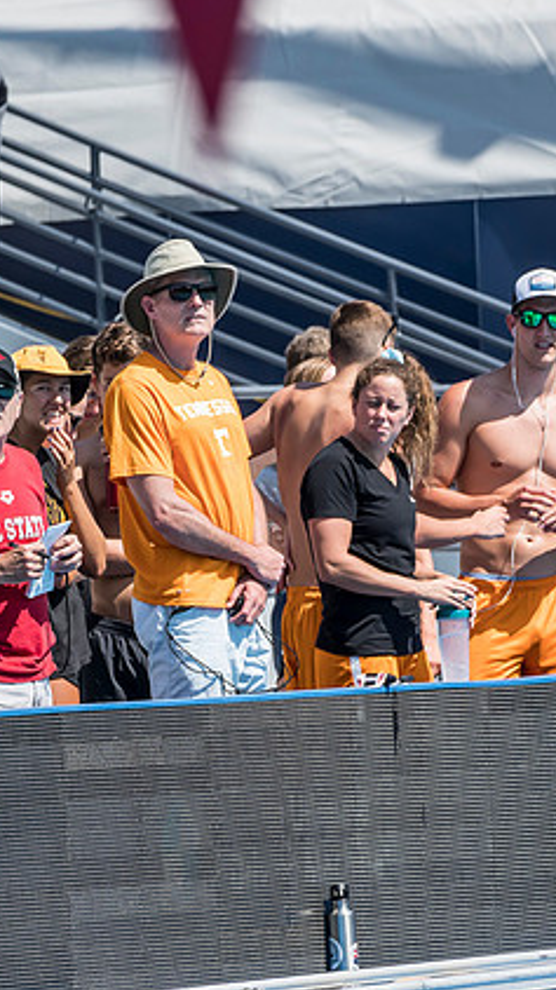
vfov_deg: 3.6
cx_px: 176
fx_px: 15771
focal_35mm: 601
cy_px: 491
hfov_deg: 2.0
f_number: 5.6
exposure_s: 1/1600
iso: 250
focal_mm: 200
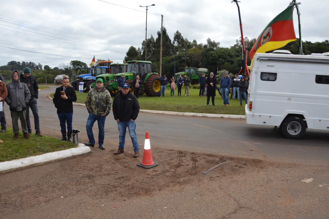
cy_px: 110
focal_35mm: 52
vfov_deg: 25.7
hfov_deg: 37.9
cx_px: 164
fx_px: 479
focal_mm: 35
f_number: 8
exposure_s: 1/200
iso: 100
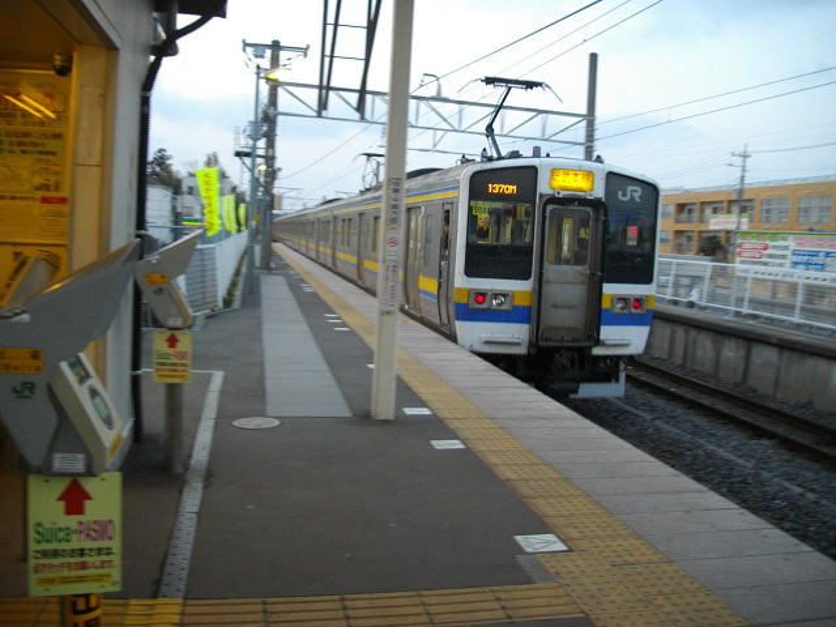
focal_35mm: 31
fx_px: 749
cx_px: 418
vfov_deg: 45.4
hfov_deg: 58.4
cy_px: 314
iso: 214
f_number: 2.9
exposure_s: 1/50
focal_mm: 5.7
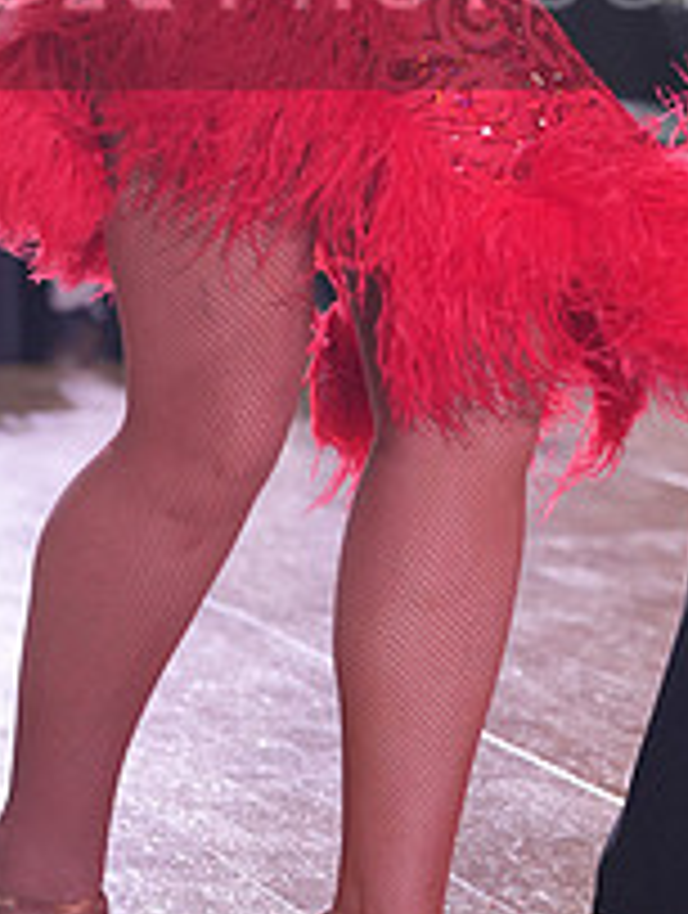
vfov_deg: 7.7
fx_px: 6736
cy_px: -59
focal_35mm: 255
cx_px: 492
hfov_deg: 5.8
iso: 2000
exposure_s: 1/500
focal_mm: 93
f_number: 4
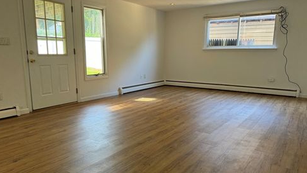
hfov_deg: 69.9
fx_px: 220
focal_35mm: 27
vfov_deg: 42.8
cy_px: 96
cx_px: 152
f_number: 1.78
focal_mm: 6.76
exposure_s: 1/120
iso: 200
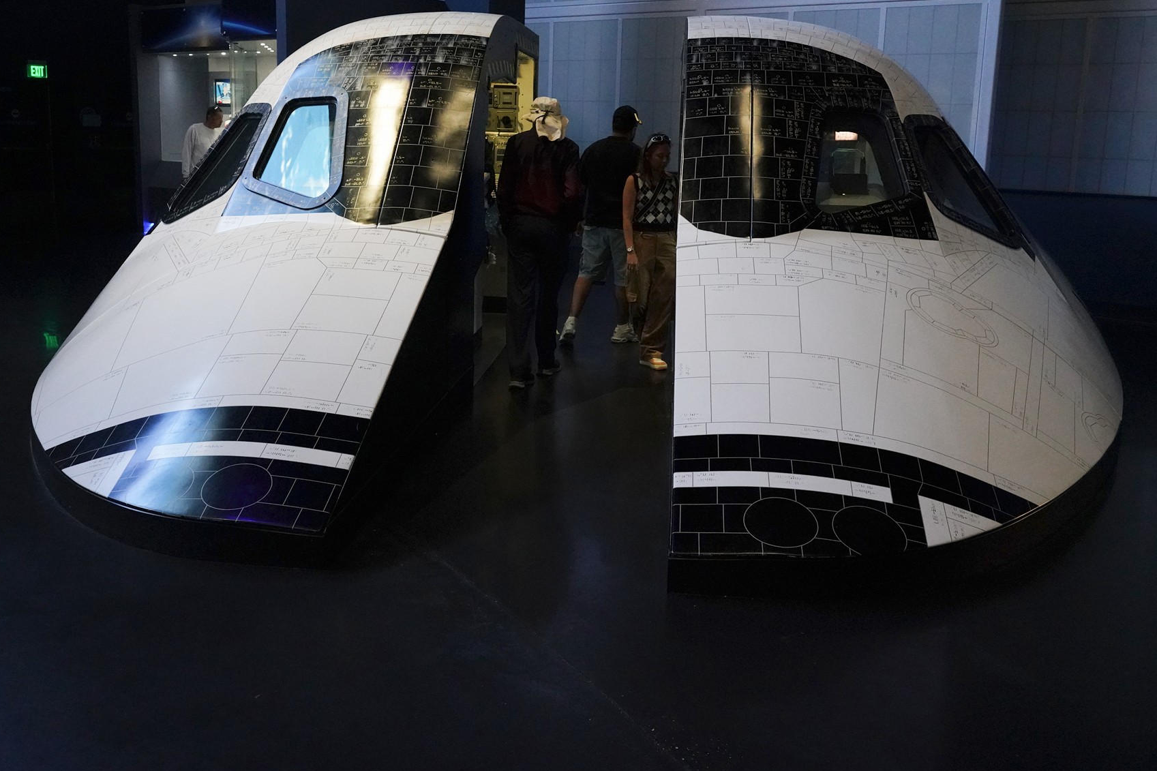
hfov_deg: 57.2
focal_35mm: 33
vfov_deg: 39.8
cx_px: 557
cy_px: 323
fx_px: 1060
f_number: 6.3
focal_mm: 28
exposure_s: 1/80
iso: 8000
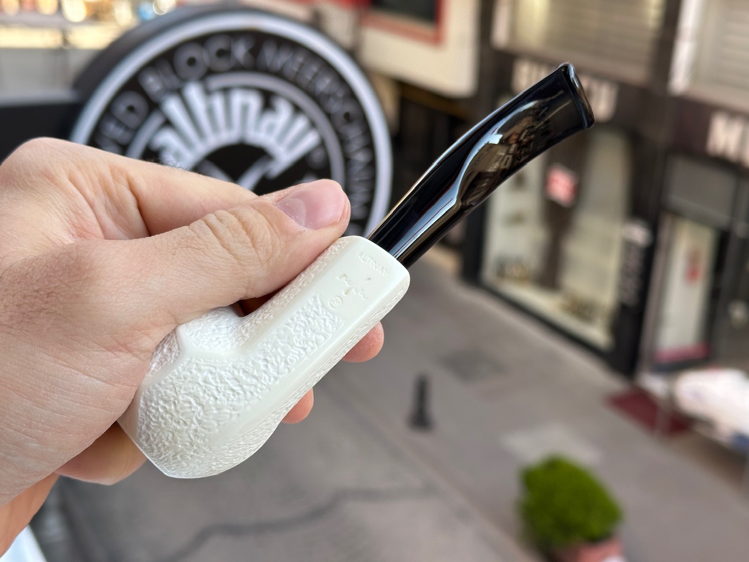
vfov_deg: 30.3
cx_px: 374
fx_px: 1039
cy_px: 281
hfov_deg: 39.7
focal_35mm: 48
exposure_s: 1/324
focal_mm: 6.86
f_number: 1.78
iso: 64
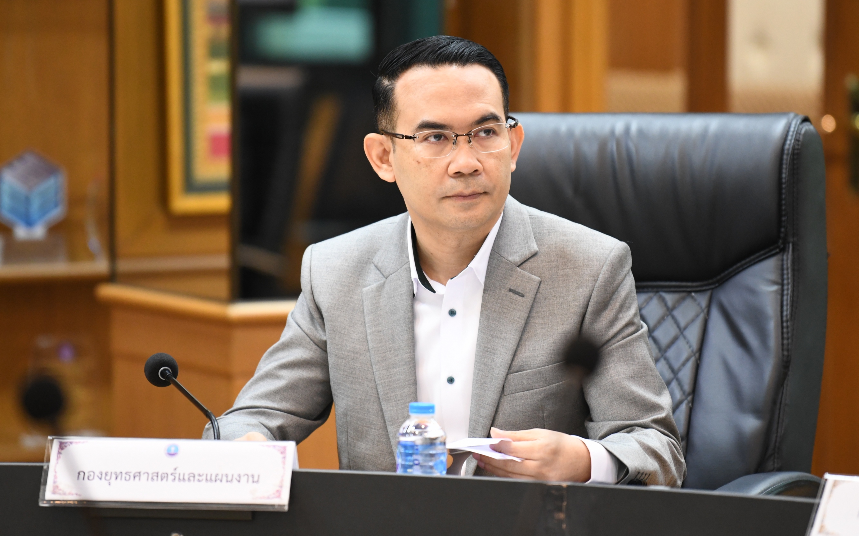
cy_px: 269
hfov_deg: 10.3
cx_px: 430
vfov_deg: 6.4
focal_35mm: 204
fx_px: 4775
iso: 1600
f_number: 2.8
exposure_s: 1/125
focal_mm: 200
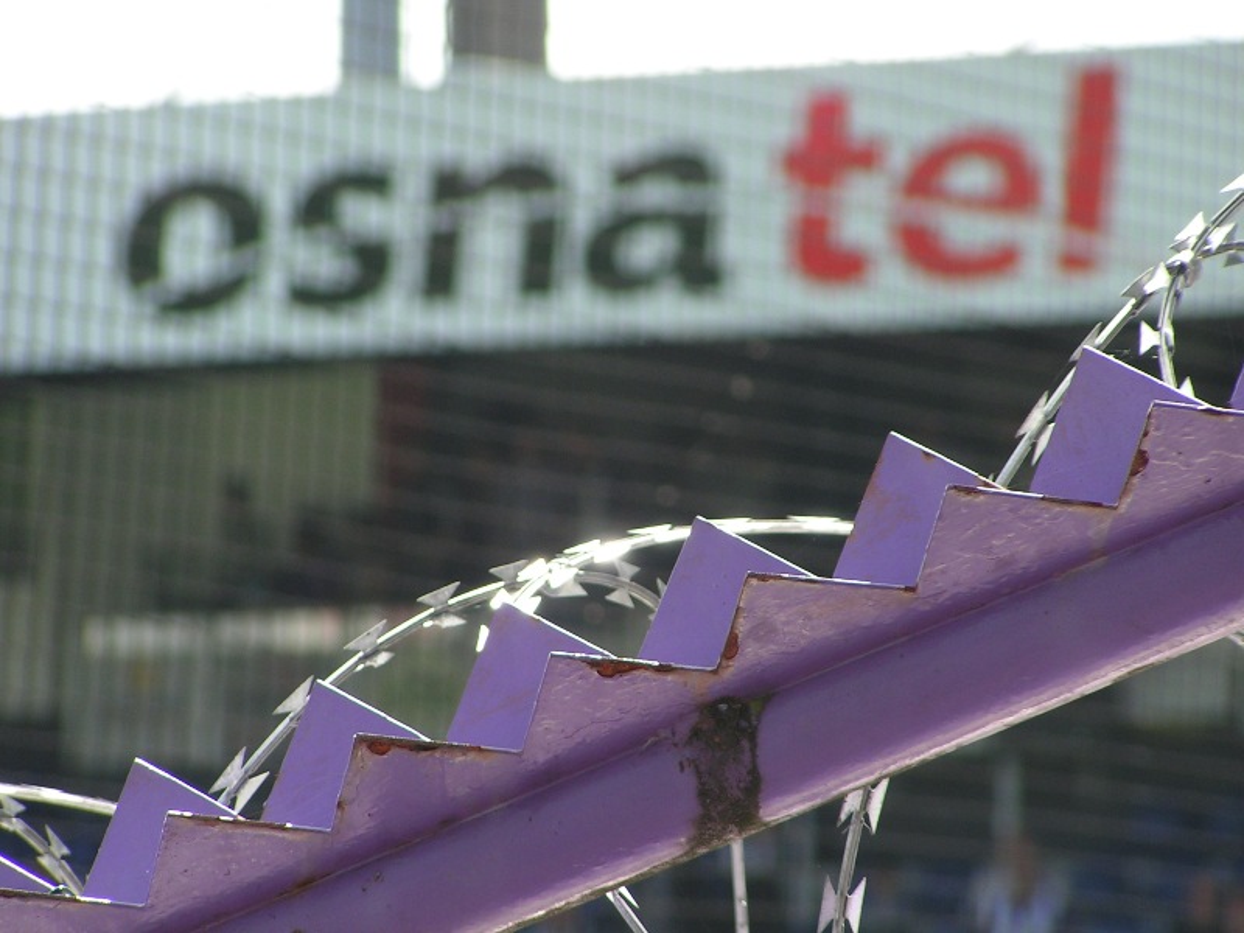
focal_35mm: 283
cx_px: 622
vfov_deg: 5.3
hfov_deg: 7.0
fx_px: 10170
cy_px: 466
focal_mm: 43.3
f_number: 4.5
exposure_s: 1/320
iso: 50
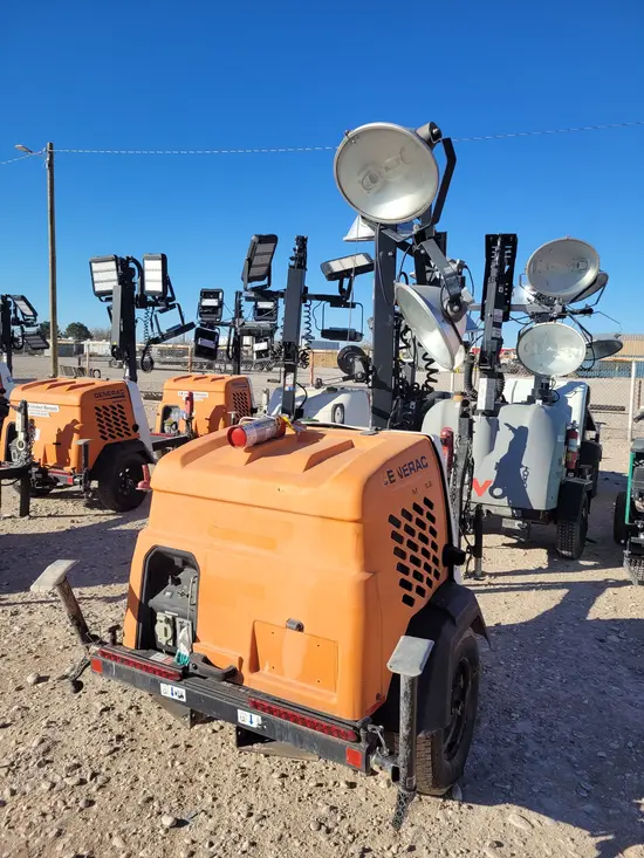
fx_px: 645
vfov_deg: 67.3
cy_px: 429
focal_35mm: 26
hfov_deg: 53.1
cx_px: 322
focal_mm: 5.4
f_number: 1.8
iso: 40
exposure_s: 1/2628
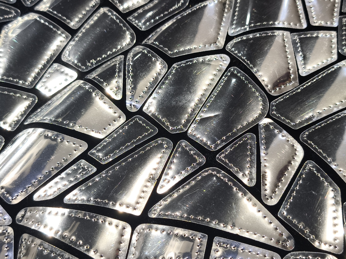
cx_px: 173
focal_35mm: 54
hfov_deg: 35.5
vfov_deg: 27.0
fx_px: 540
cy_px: 130
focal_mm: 6.57
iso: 100
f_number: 1.6
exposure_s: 1/125
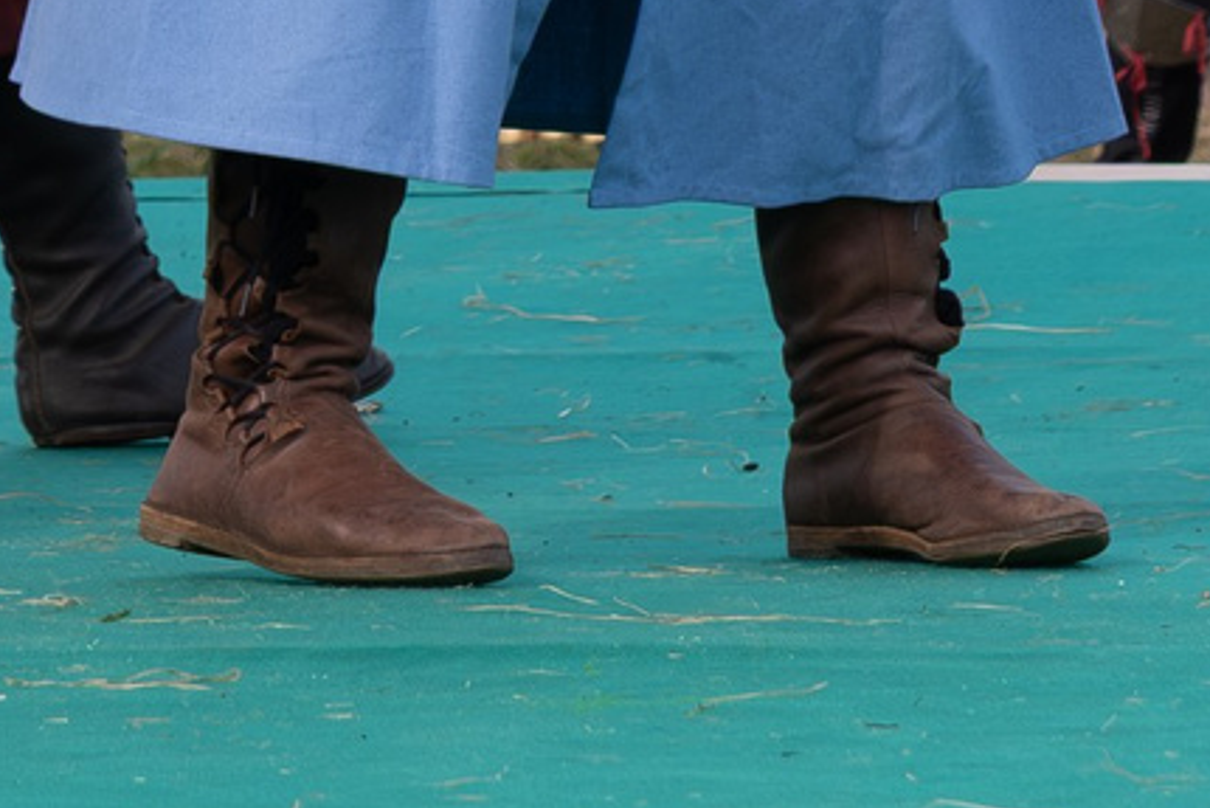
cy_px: -1353
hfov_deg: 5.9
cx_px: -478
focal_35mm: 345
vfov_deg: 3.9
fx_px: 11599
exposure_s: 1/640
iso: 200
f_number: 4
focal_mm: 38.8
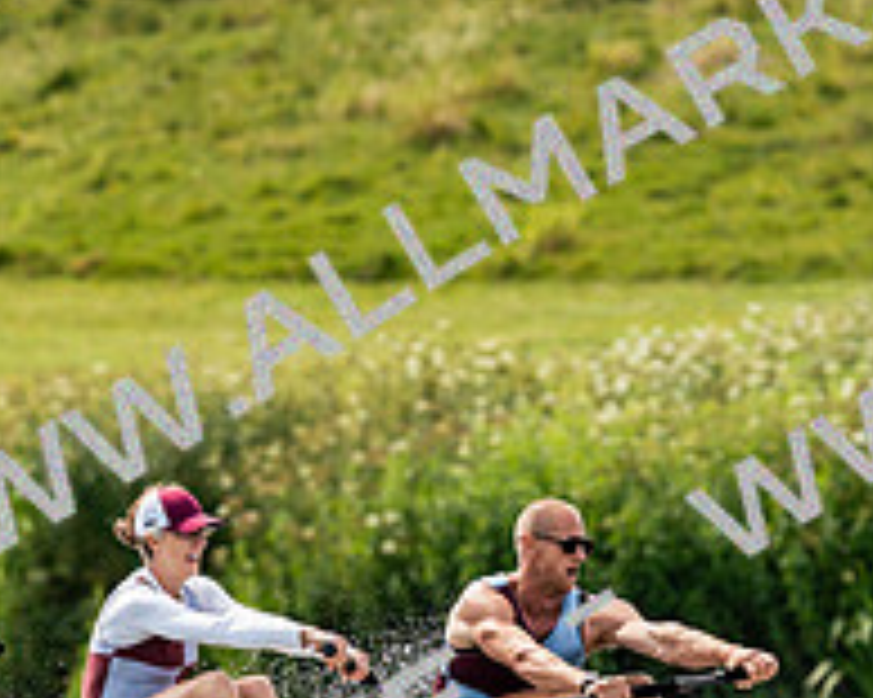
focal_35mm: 1436
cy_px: 633
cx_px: 360
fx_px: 37084
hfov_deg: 1.3
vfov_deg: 1.1
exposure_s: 1/2000
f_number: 6.3
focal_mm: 512
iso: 400
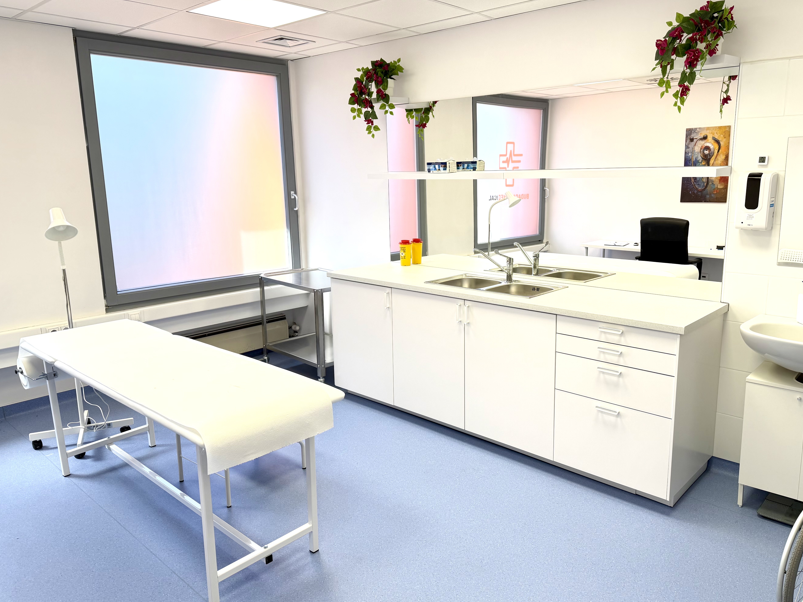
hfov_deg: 67.2
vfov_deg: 53.0
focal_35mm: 26
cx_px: 432
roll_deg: +0.7
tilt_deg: -11.0
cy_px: 284
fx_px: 603
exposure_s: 1/121
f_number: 1.78
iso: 64
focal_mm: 6.76
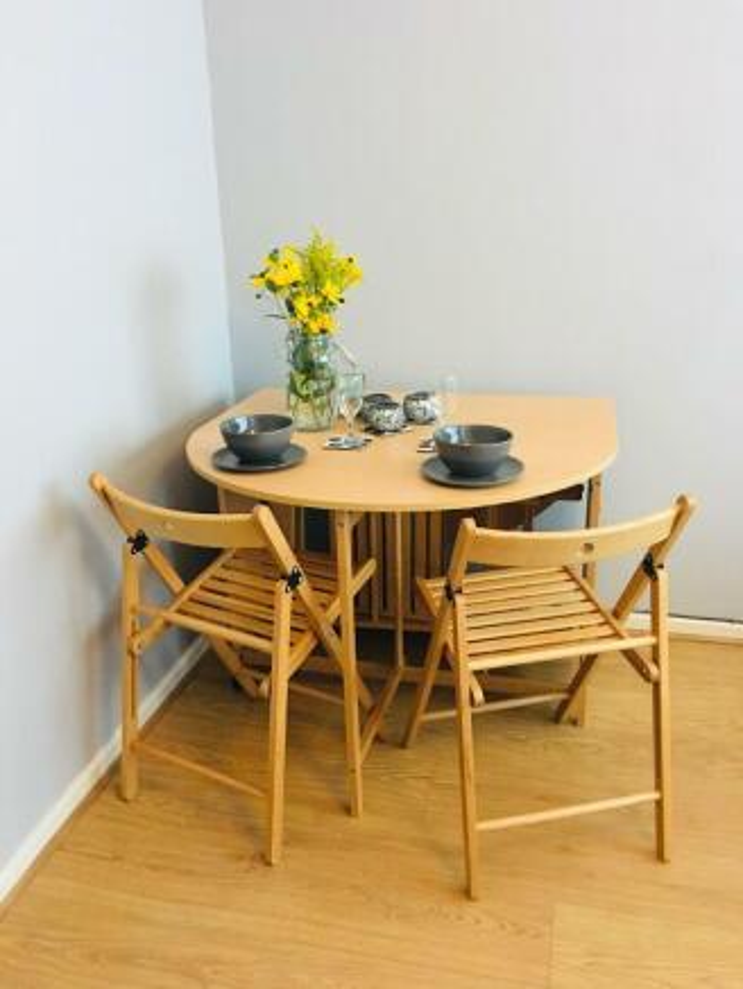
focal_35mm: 29
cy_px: 494
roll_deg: +2.4
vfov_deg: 61.6
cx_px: 372
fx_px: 830
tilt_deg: -18.7
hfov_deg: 48.2
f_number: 2.2
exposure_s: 1/8
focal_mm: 4.15
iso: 160
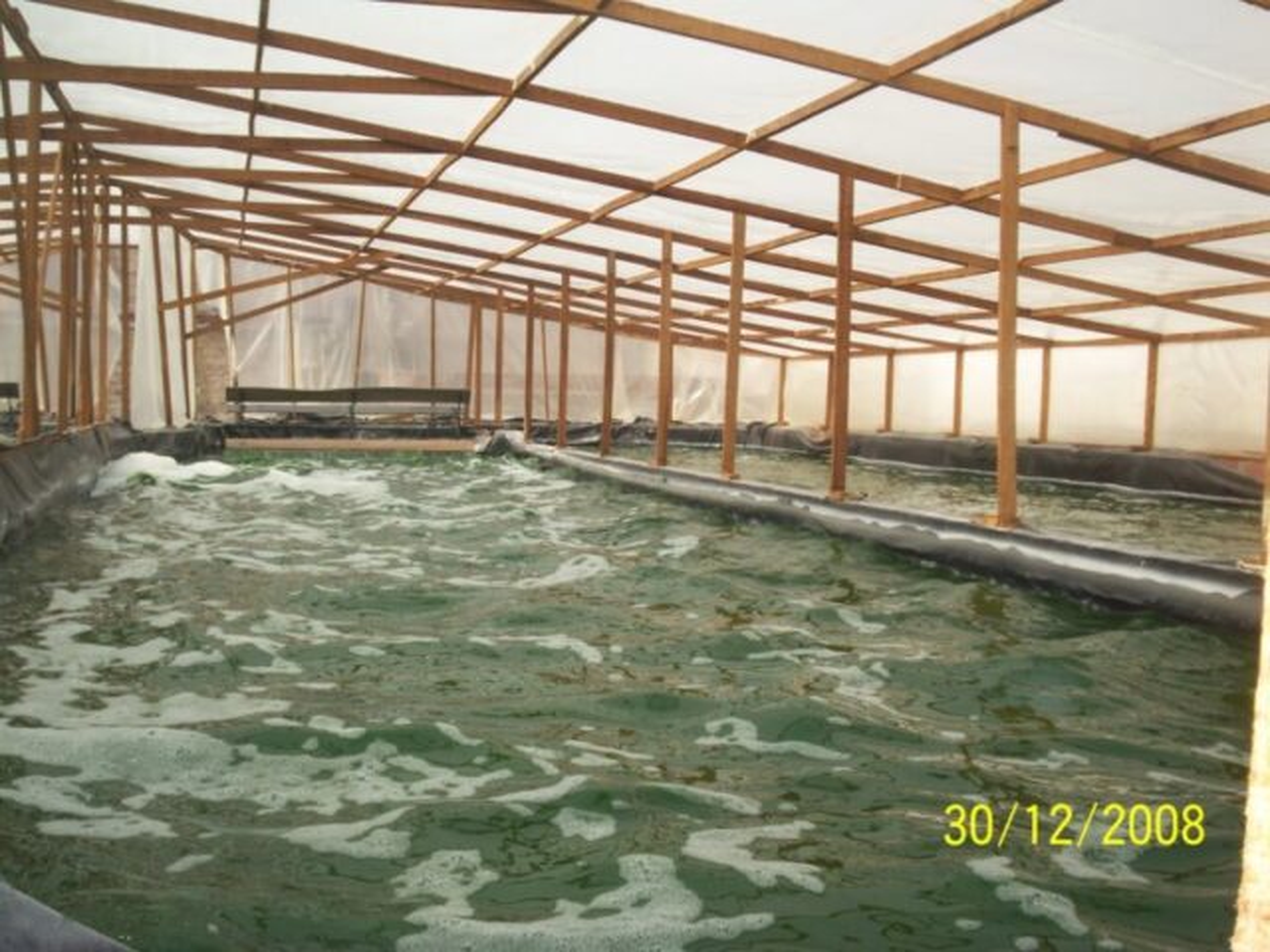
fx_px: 1321
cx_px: 635
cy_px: 476
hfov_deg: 51.4
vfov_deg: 39.7
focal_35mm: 36
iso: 100
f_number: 4.5
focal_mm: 5.9
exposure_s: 1/684
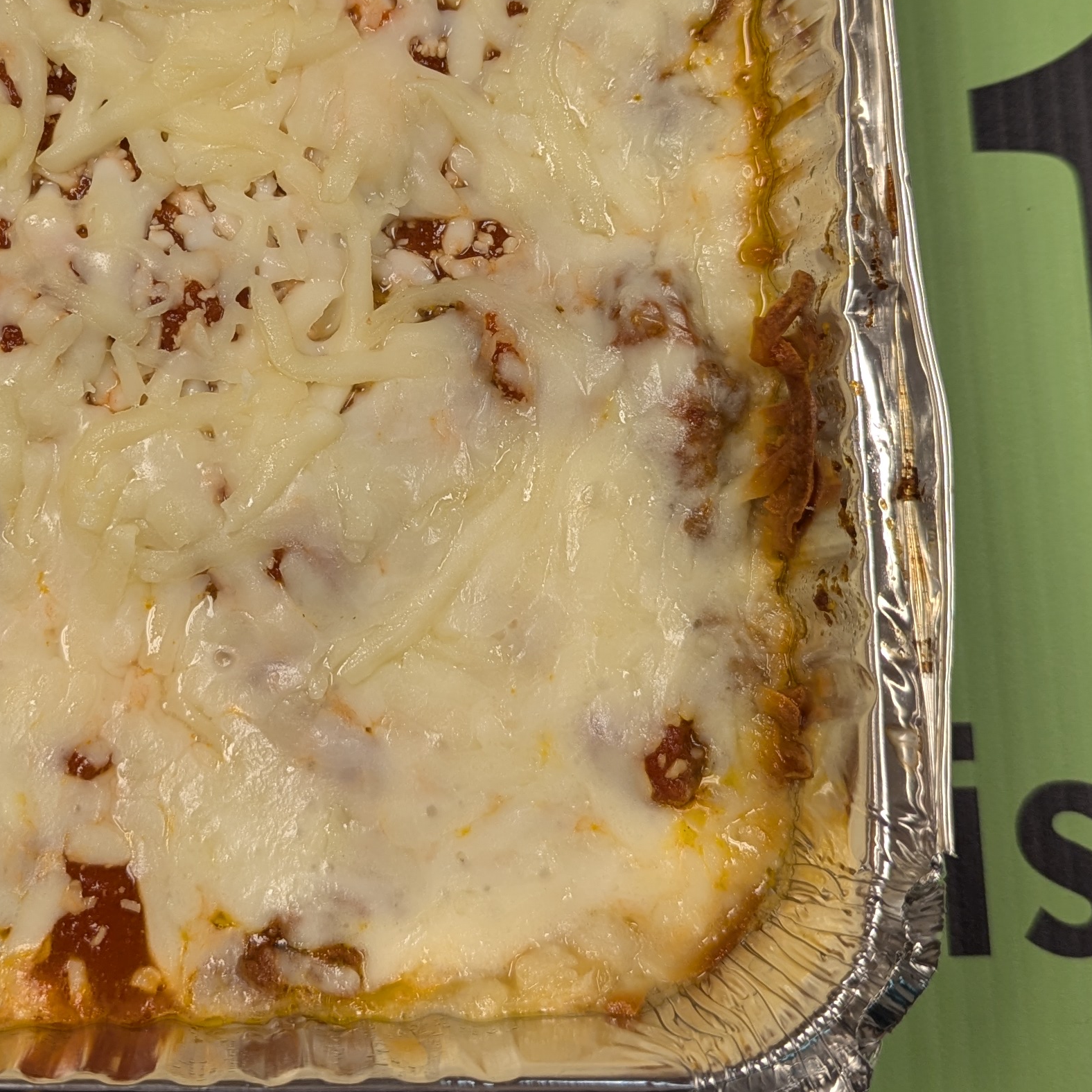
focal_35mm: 55
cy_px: 328
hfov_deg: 30.7
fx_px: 1963
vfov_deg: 30.8
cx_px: 306
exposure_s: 1/120
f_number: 1.85
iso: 48
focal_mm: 6.81
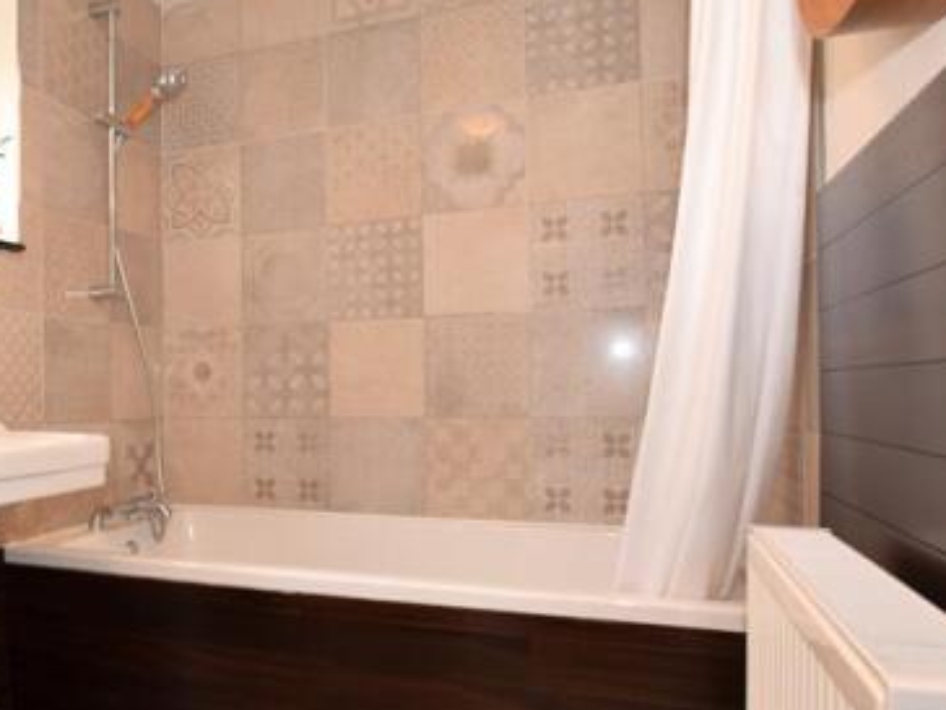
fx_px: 711
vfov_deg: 53.0
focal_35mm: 26
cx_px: 296
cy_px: 381
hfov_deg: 65.1
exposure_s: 1/10
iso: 400
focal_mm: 10
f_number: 5.6
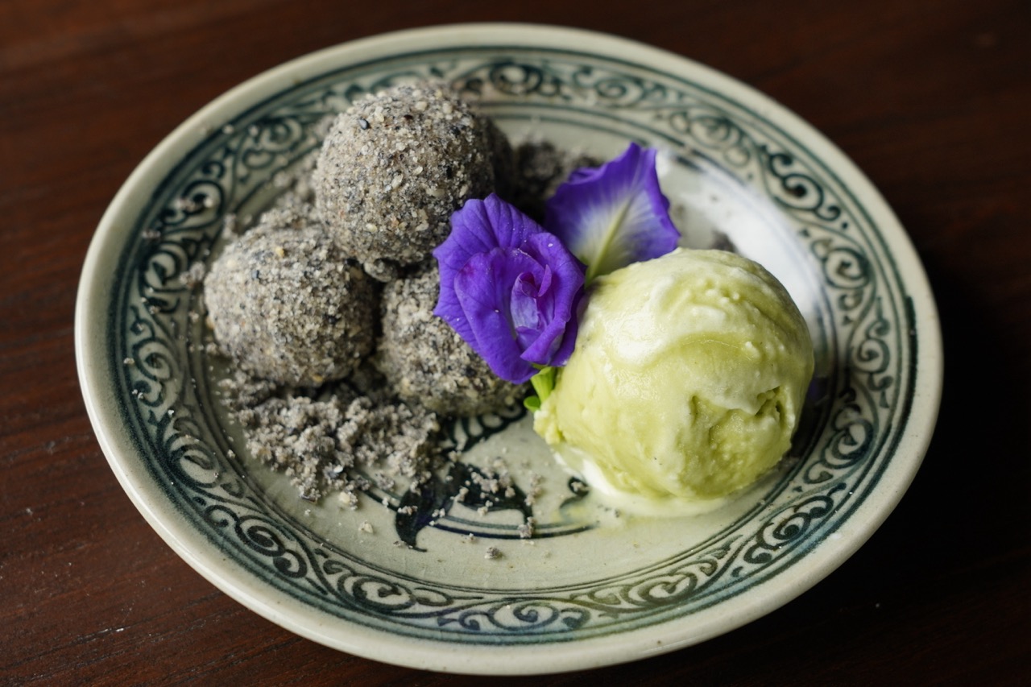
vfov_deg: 23.0
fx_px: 1689
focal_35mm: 59
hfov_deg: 33.9
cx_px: 516
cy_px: 344
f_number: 7.1
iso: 500
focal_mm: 59
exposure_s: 1/125
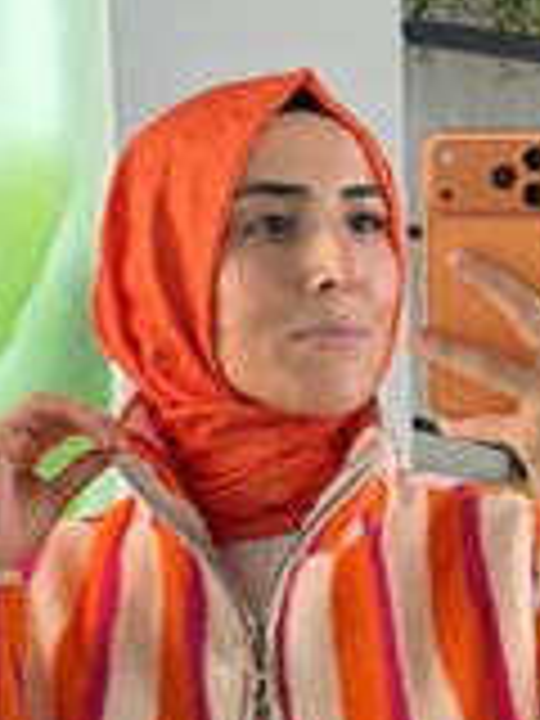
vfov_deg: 15.7
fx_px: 2579
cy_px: 673
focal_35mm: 124
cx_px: 369
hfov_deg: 11.9
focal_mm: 6.76
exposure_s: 1/215
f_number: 1.78
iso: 160
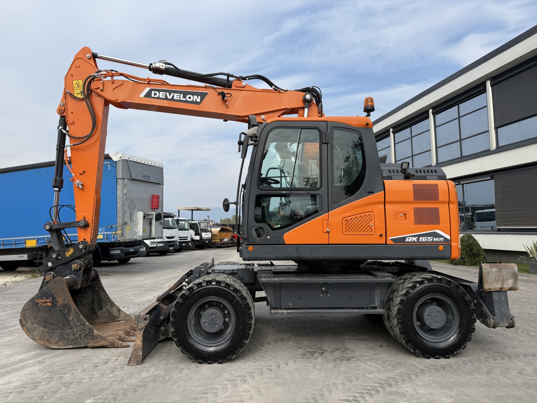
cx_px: 268
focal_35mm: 24
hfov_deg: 71.6
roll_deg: +1.5
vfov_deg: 56.8
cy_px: 202
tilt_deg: +3.6
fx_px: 372
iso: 80
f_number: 1.78
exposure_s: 1/3759
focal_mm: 6.76
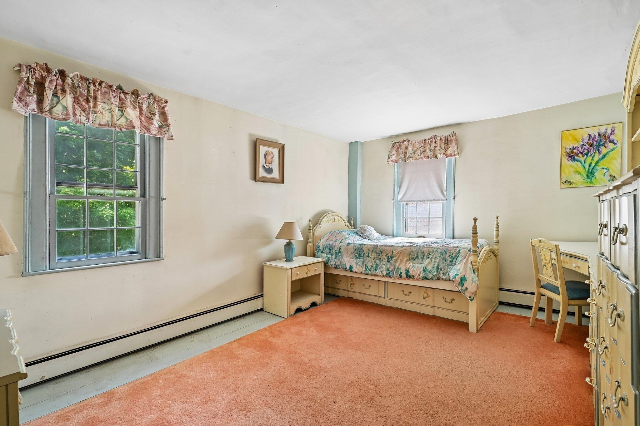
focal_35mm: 16
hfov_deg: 96.7
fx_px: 284
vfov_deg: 73.7
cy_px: 213
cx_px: 320
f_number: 8
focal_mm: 16
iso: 400
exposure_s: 1/20
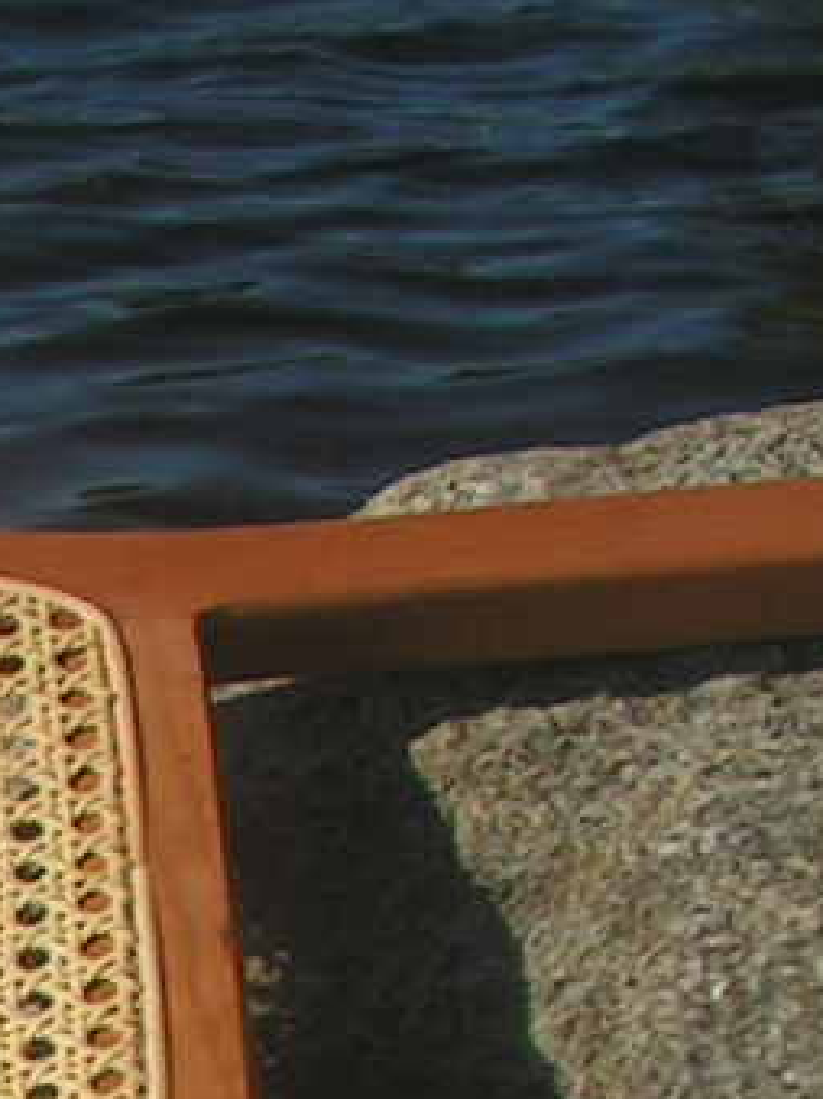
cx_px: -742
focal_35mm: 170
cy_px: 1734
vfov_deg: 11.1
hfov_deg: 8.3
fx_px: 5392
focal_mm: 6
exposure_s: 1/1600
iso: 64
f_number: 3.2
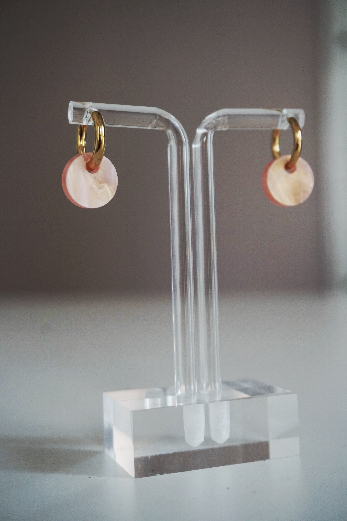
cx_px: 174
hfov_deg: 28.9
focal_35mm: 46
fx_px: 672
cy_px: 260
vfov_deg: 42.3
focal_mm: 31
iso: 800
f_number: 5
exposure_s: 1/60
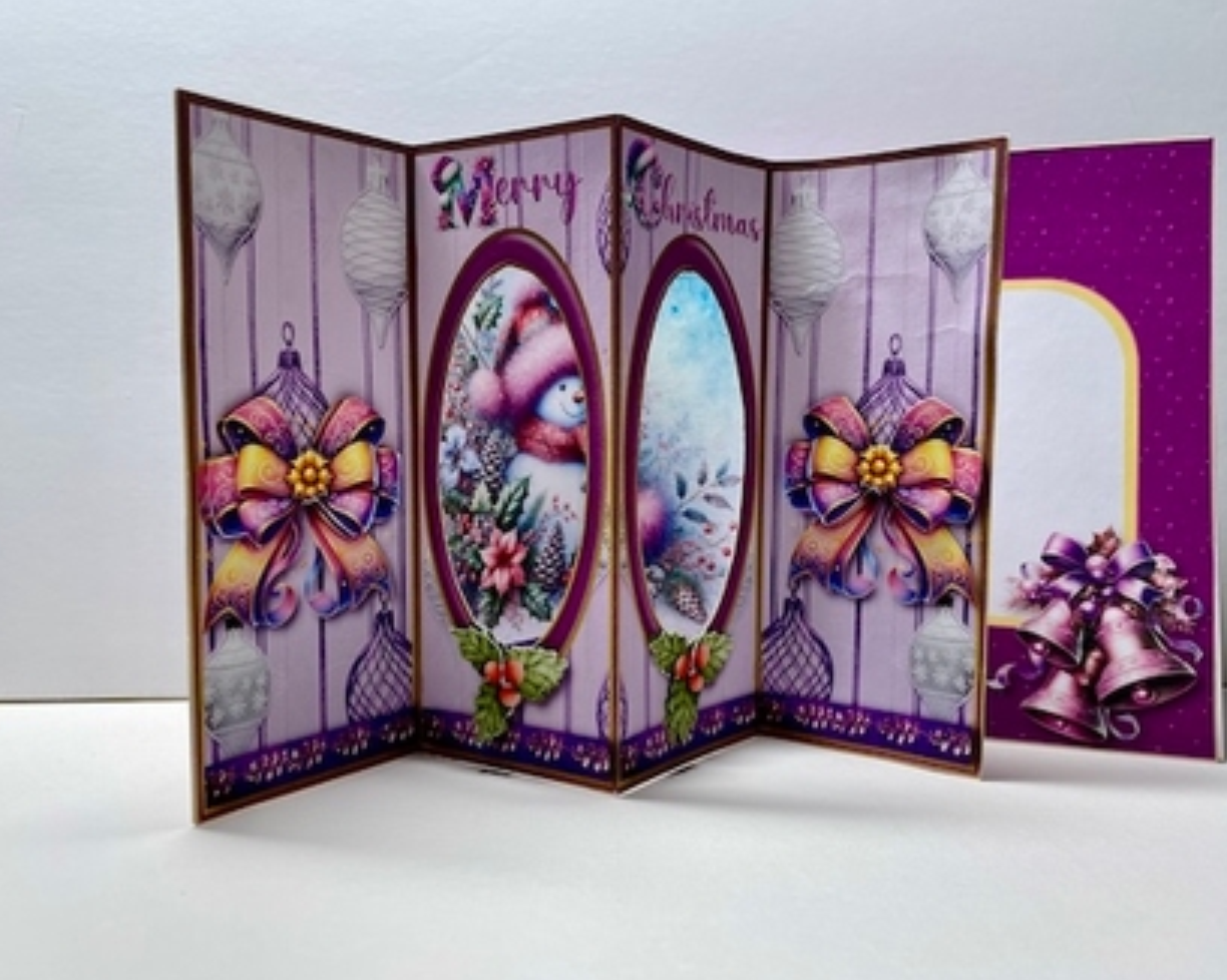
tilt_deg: -5.8
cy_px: 488
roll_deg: +0.4
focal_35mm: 28
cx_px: 641
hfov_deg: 62.2
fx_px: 1016
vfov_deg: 51.5
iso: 32
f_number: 1.6
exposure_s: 1/121
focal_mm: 4.2
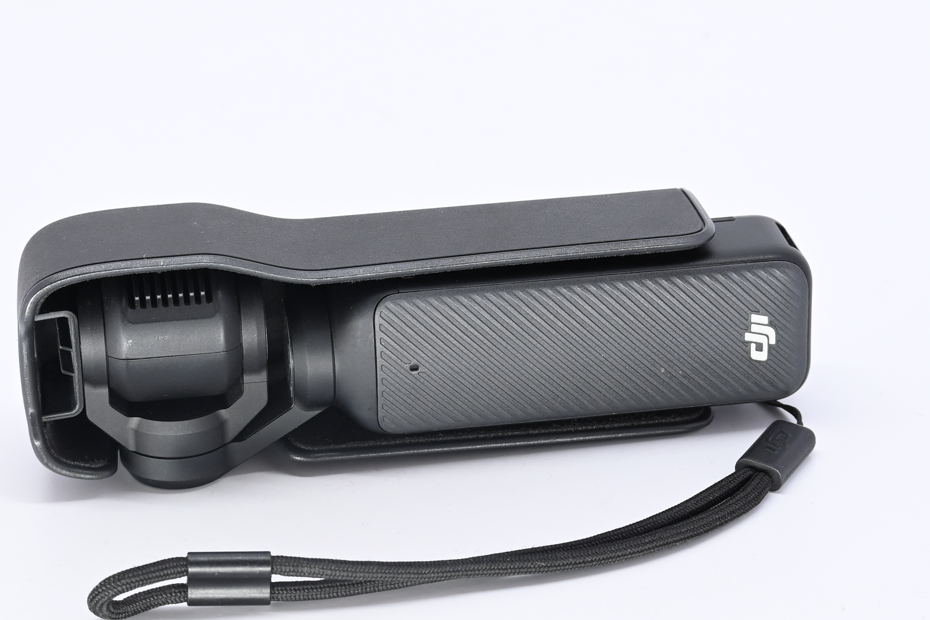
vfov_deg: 10.6
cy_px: 336
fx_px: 3332
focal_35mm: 129
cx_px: 436
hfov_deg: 15.9
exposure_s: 1/125
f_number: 9
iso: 500
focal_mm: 57
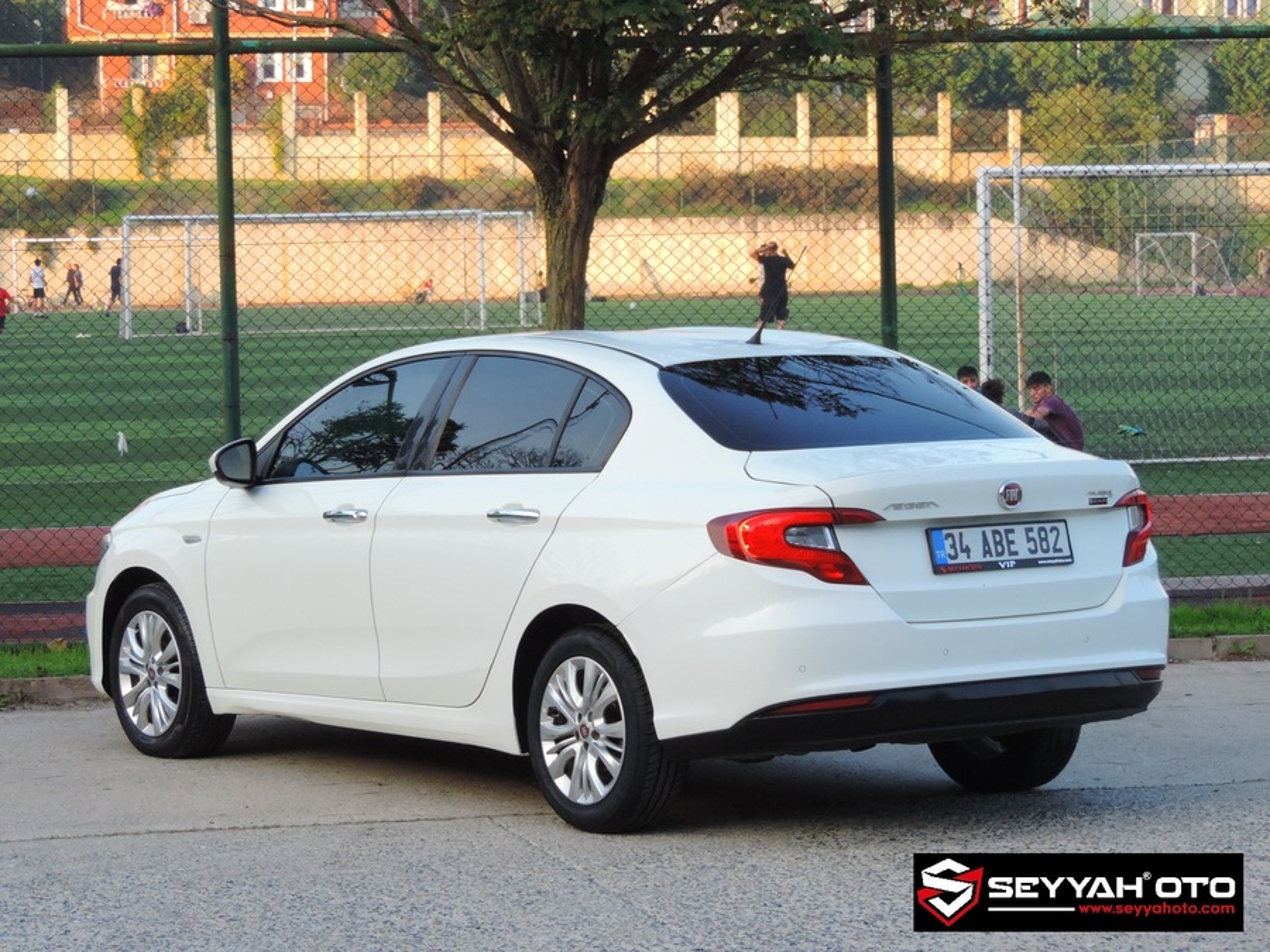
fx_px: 3852
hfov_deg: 18.7
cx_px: 635
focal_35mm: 105
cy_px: 476
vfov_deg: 14.1
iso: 400
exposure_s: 1/500
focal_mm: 18.7
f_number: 4.2
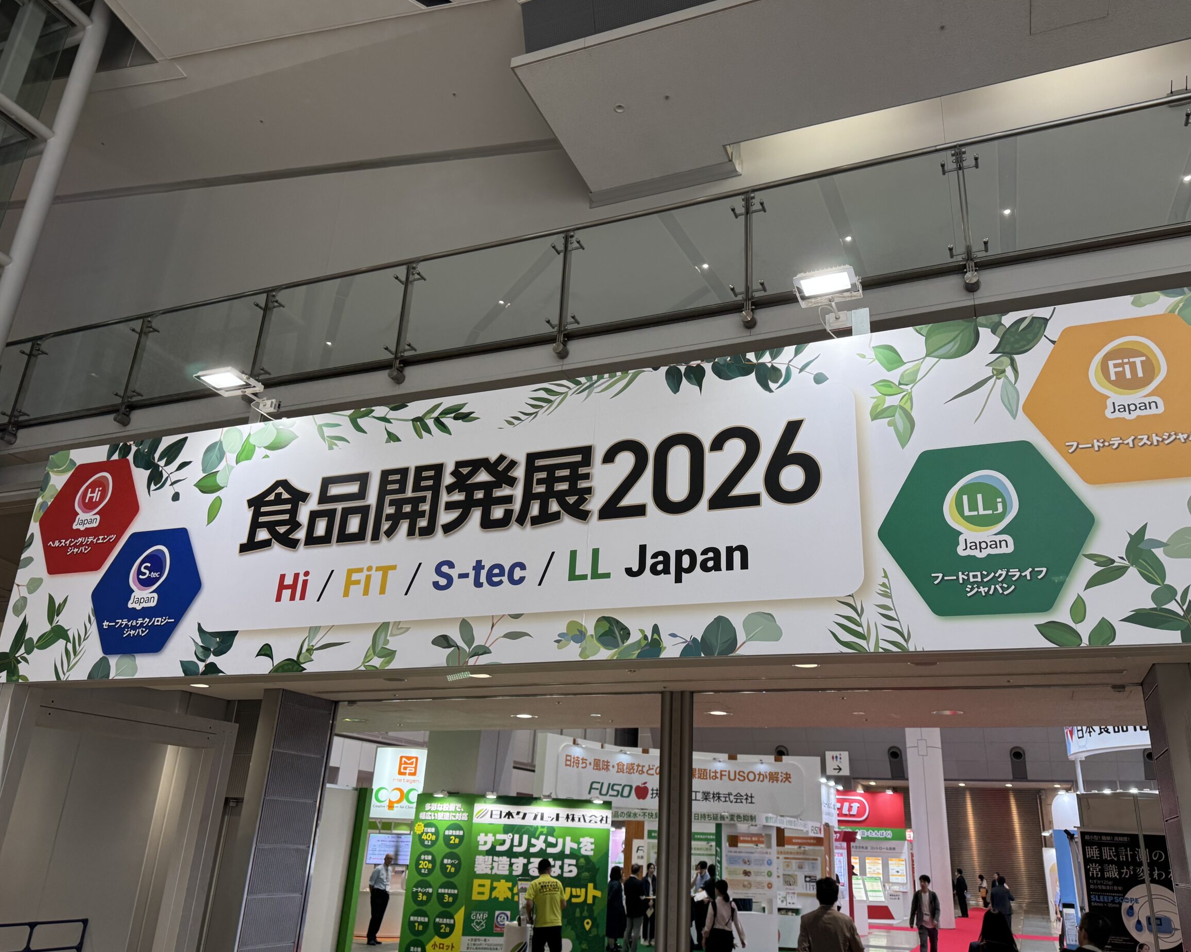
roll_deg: -2.4
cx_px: 636
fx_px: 916
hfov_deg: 66.0
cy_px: 476
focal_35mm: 26
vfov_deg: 54.9
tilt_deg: +22.6
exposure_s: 1/100
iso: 64
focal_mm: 6.76
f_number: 1.78
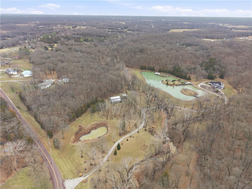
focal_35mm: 24
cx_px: 126
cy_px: 94
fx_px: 175
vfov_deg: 56.8
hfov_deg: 71.6
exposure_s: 1/1250
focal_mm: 8.7
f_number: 1.8
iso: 180
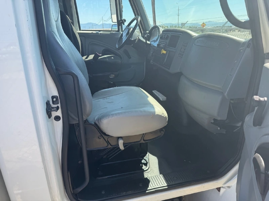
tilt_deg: -17.3
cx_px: 134
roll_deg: +4.1
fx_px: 187
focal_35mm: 24
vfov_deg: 56.8
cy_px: 100
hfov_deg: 71.6
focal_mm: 6.76
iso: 80
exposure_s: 1/553
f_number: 1.78
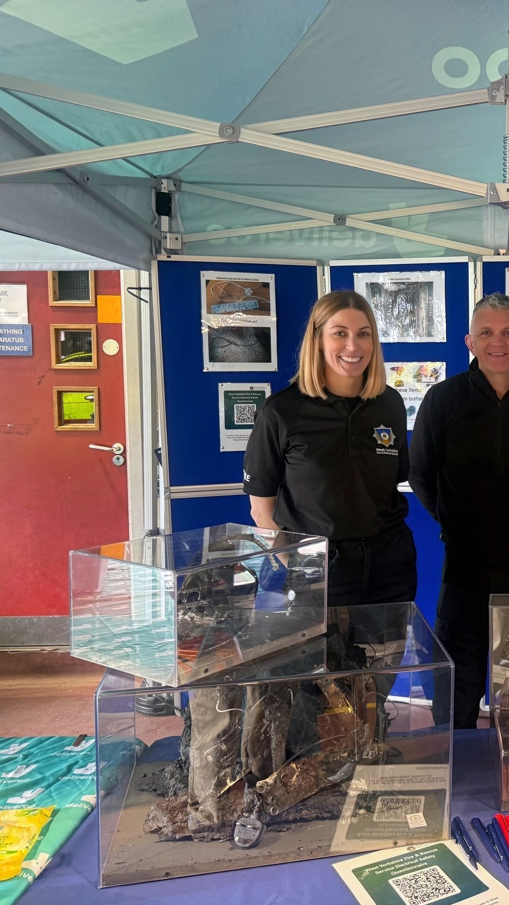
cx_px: 512
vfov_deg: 56.6
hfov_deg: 31.2
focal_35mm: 35
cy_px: 453
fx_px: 840
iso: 320
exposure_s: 1/60
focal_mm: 6.76
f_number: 1.78
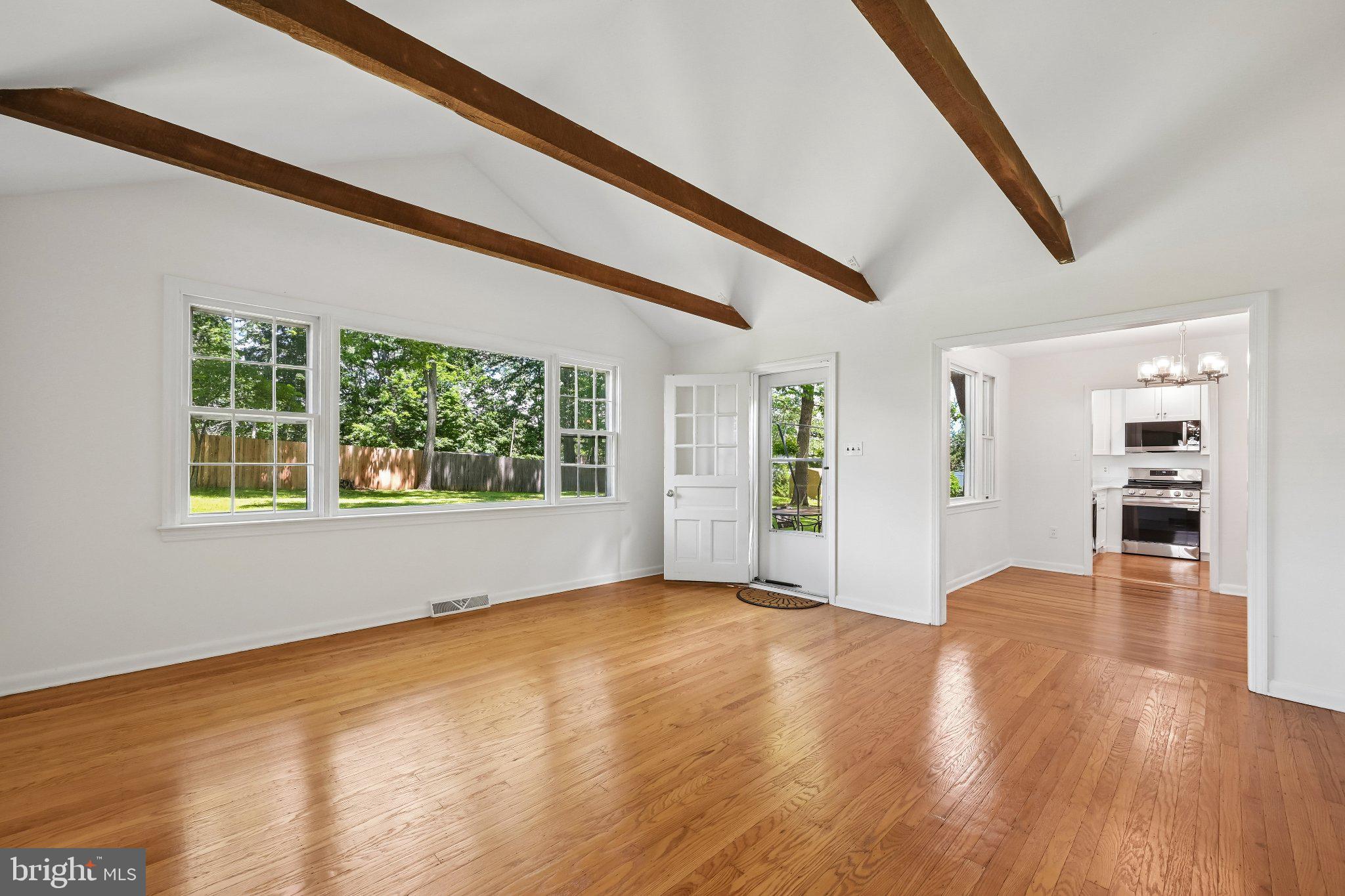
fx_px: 523
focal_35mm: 14
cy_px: 448
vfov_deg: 81.2
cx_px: 672
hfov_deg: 104.3
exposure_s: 1/13
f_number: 11
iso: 400
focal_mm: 14
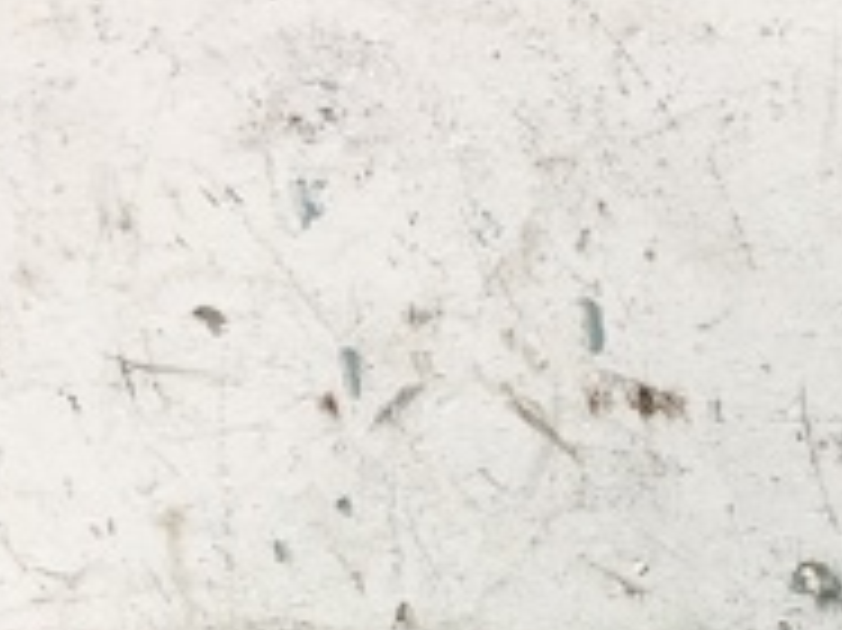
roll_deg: +2.5
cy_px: 1062
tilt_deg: -44.1
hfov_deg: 19.2
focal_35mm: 96
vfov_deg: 14.0
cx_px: 1022
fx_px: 2334
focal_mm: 4
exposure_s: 1/33
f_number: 1.8
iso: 32
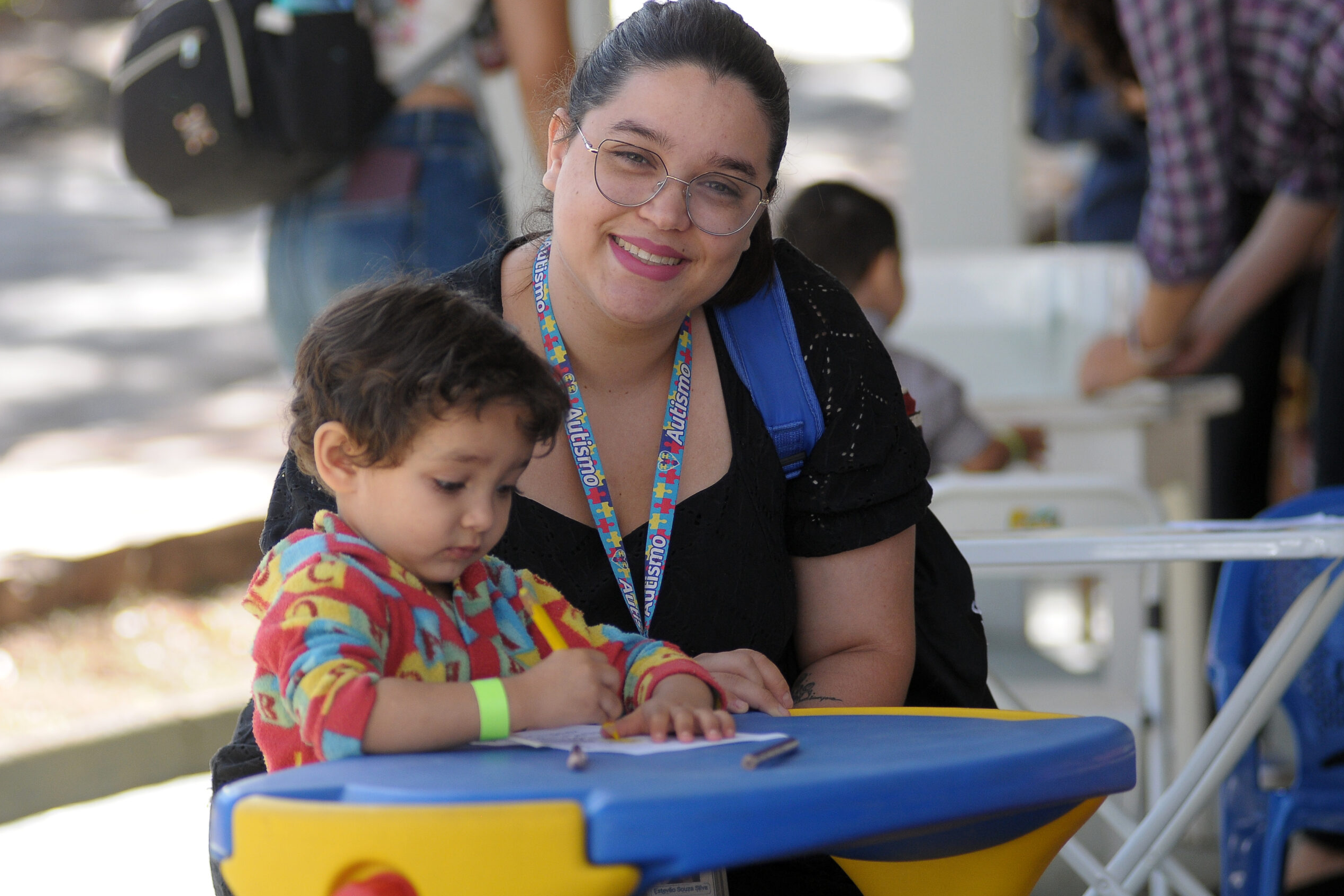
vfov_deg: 8.7
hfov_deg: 13.0
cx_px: 673
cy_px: 447
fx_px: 5917
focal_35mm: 159
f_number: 2.8
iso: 400
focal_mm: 105
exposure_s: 1/1000
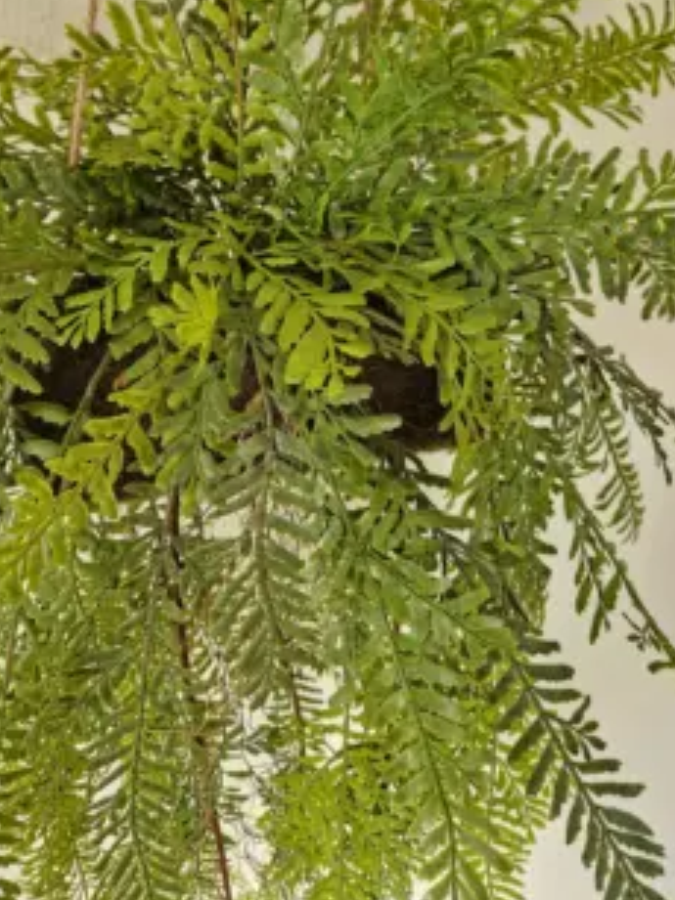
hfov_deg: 46.5
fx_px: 781
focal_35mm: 30
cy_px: 317
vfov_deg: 58.9
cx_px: 270
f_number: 1.8
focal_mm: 5.4
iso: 250
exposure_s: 1/100
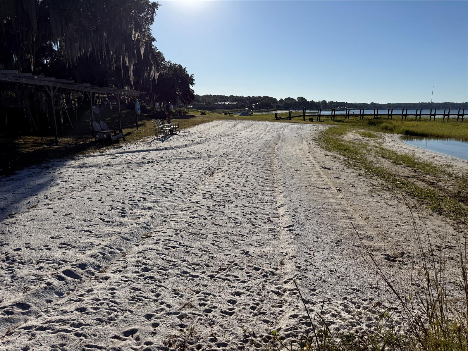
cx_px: 234
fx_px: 324
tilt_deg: -7.4
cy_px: 176
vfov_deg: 56.8
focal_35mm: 24
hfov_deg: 71.6
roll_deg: +2.8
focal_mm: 6.76
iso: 80
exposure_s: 1/11905
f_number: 1.78
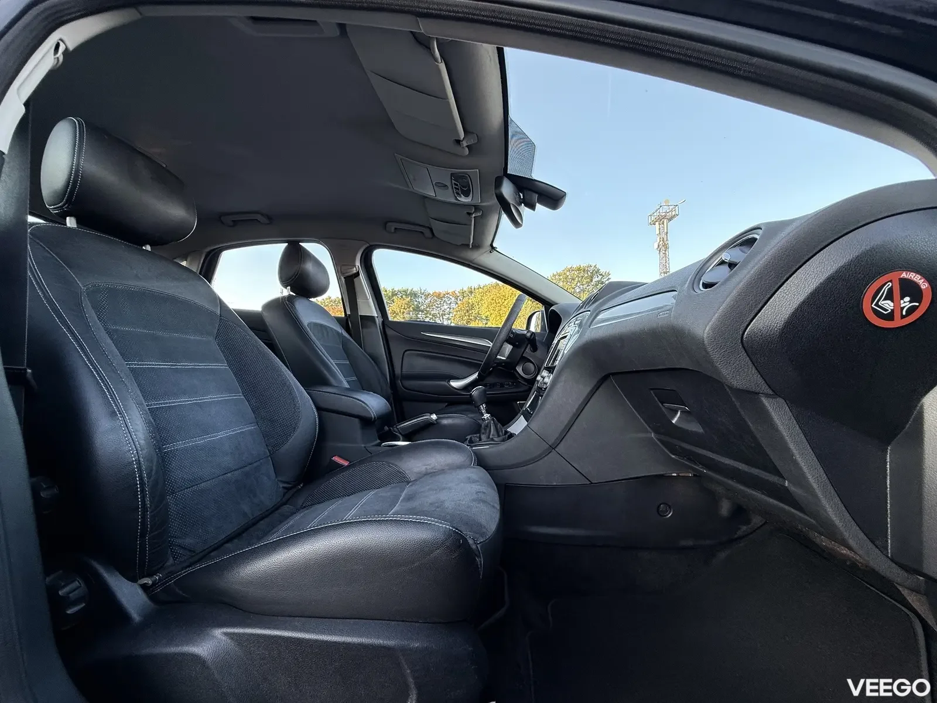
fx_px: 379
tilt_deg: +1.3
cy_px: 352
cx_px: 468
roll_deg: +0.7
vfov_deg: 85.7
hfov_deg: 102.1
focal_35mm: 14
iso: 80
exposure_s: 1/99
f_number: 2.2
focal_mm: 2.22
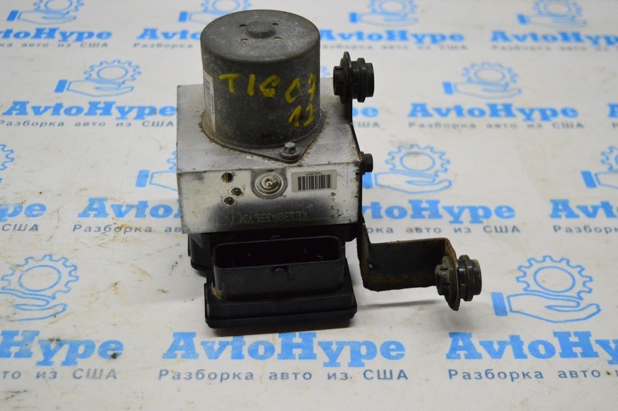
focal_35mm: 57
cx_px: 309
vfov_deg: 23.7
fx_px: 978
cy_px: 206
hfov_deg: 35.1
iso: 6400
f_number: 4.8
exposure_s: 1/800
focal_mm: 38
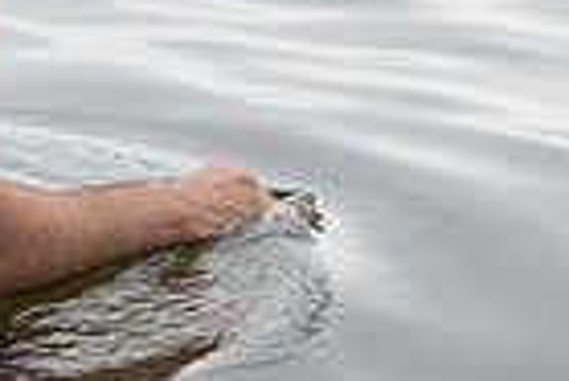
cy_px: -154
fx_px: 3291
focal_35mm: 208
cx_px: -106
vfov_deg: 6.5
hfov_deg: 9.7
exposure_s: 1/640
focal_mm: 50
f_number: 4
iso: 320
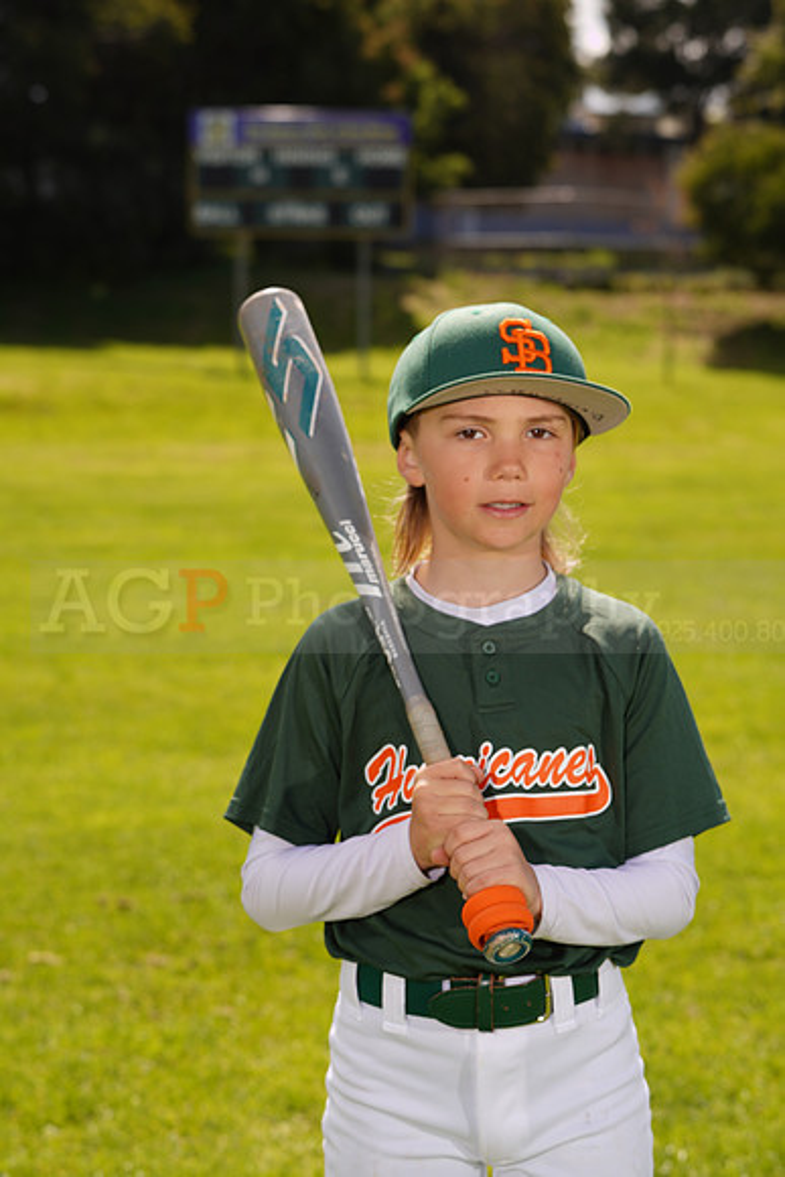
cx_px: 392
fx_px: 3269
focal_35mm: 100
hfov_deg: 13.7
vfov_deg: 20.4
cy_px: 588
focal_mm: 100
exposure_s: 1/160
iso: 80
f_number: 9
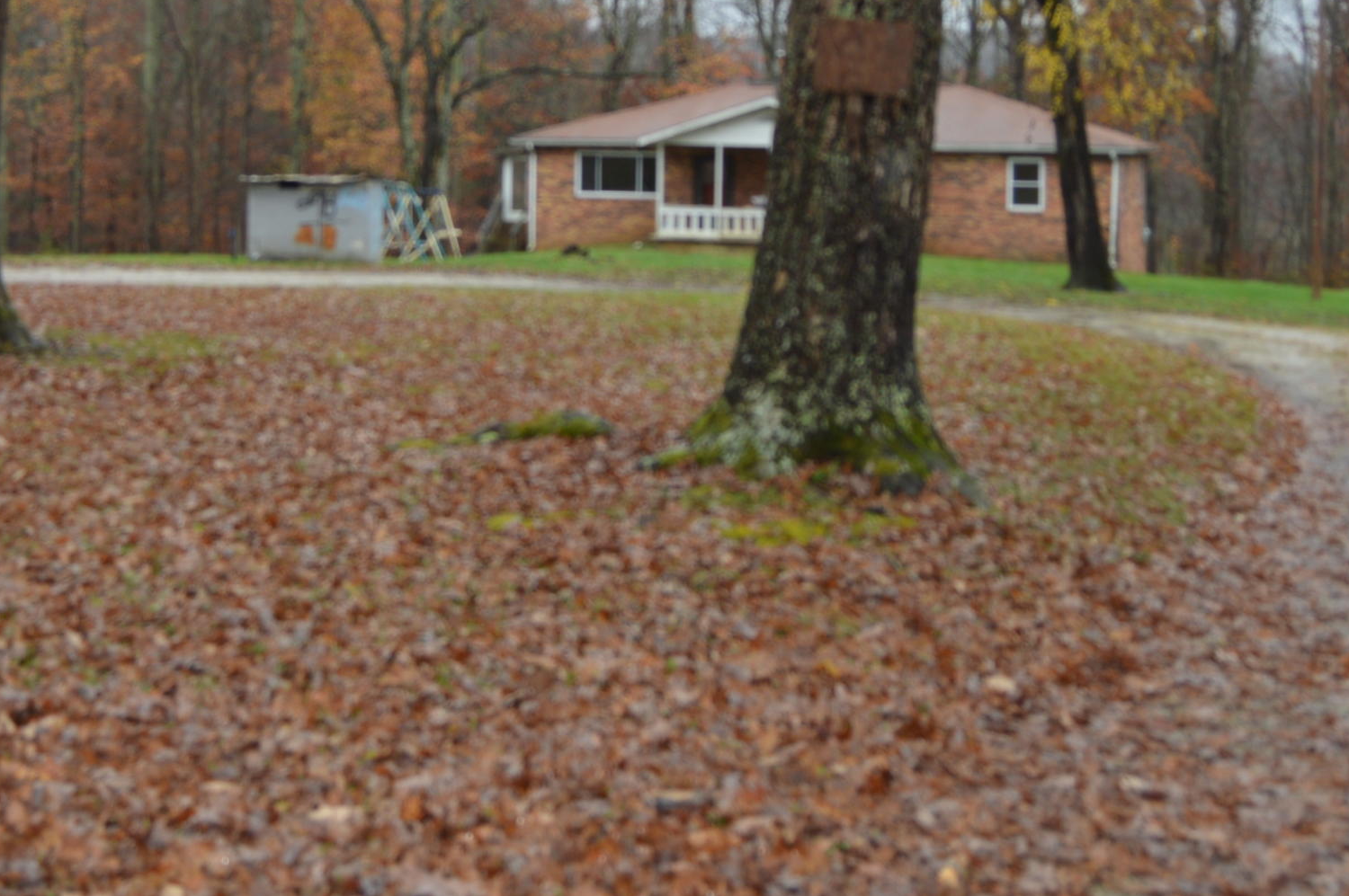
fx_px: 2246
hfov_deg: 33.3
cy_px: 121
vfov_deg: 22.1
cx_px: 535
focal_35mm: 60
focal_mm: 20
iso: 200
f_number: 4
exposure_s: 1/125
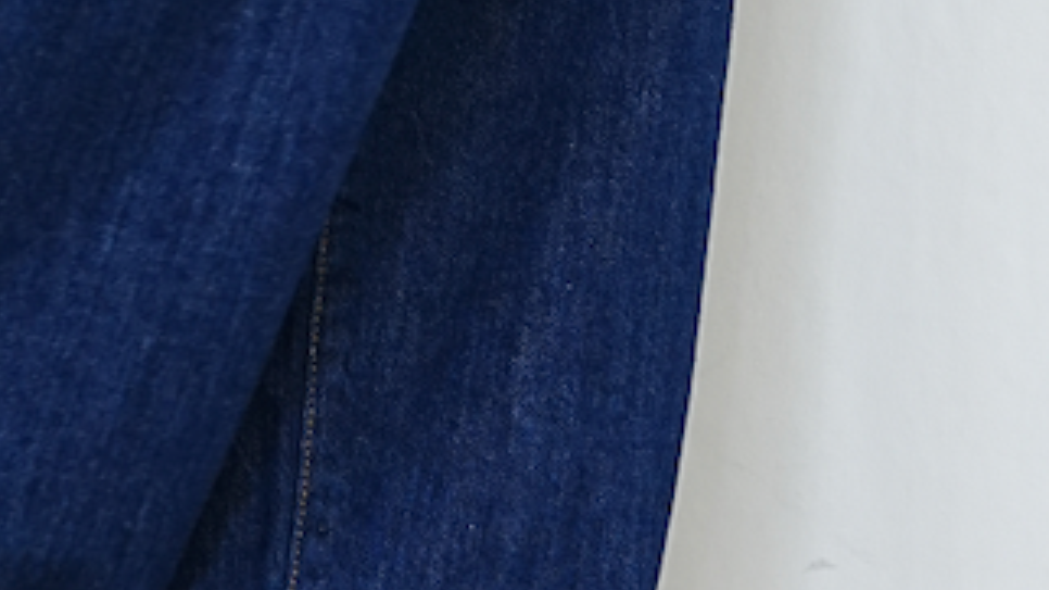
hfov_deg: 8.8
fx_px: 6841
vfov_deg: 4.9
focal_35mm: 246
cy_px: -489
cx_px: 345
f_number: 11
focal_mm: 59
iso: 1250
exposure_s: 1/30
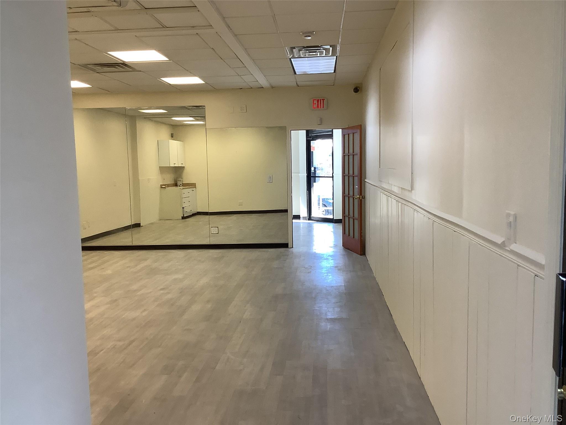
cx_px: 283
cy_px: 212
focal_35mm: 31
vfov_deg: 45.4
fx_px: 507
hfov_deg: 58.4
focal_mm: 3.3
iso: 100
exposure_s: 1/120
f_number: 2.4
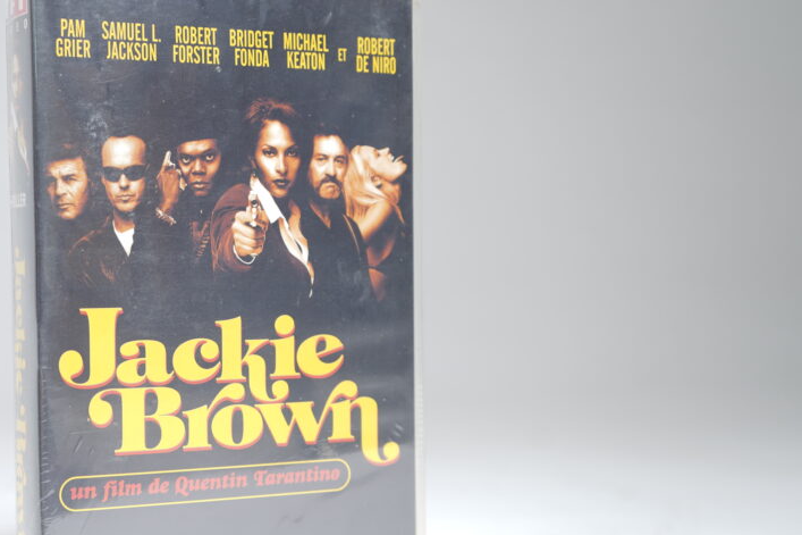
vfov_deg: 24.2
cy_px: 309
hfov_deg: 34.9
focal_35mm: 56
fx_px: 1247
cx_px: 205
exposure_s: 1/3
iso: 64
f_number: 4.5
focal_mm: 33
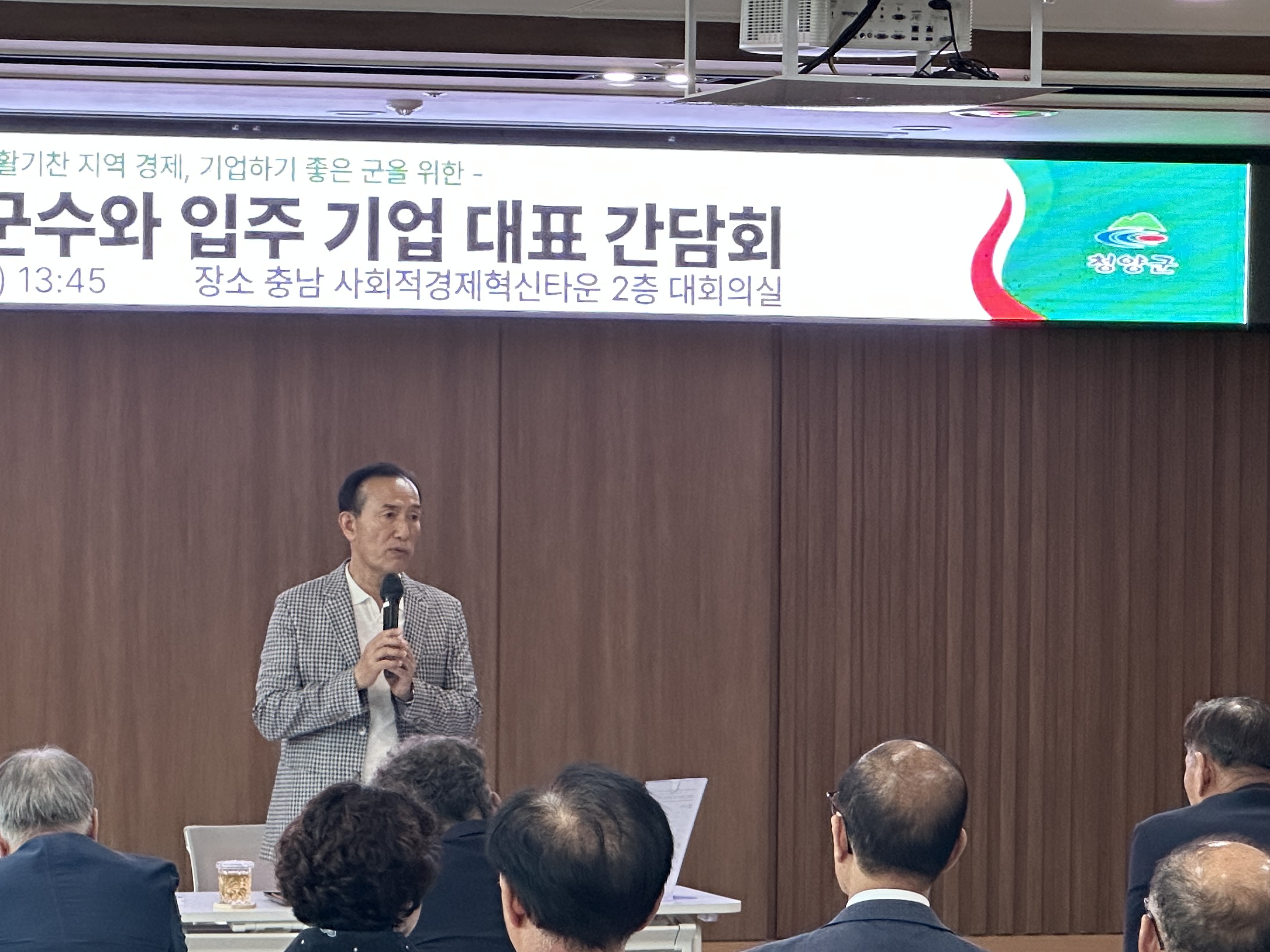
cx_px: 381
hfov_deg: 13.8
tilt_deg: -1.3
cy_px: 649
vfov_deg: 10.4
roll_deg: -0.2
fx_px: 5246
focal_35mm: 143
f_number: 2.8
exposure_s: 1/120
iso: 250
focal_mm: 9
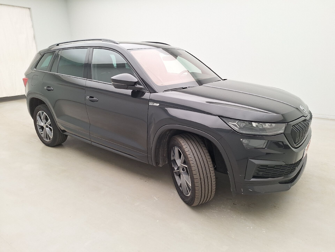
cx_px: 168
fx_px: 223
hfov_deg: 73.9
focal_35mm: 23
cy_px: 126
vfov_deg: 58.9
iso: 64
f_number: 1.8
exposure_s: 1/100
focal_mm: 5.54
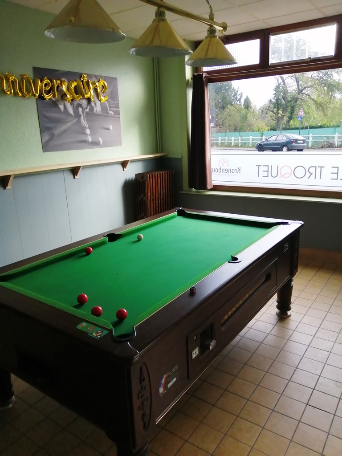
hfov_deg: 53.1
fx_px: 343
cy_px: 228
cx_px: 171
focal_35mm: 26
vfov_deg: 67.3
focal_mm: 3.6
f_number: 1.8
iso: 160
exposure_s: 1/442
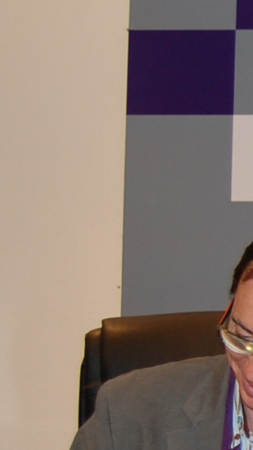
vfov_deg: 13.9
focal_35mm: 154
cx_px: 797
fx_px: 1836
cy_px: 353
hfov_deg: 7.0
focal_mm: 26
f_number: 4
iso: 400
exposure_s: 1/60
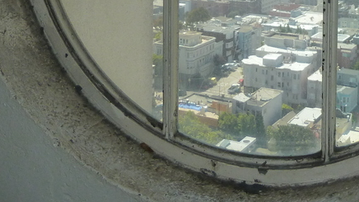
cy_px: -82
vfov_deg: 17.3
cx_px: 307
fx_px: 609
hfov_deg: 31.6
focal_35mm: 64
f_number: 4
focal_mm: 4.1
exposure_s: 1/500
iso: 125
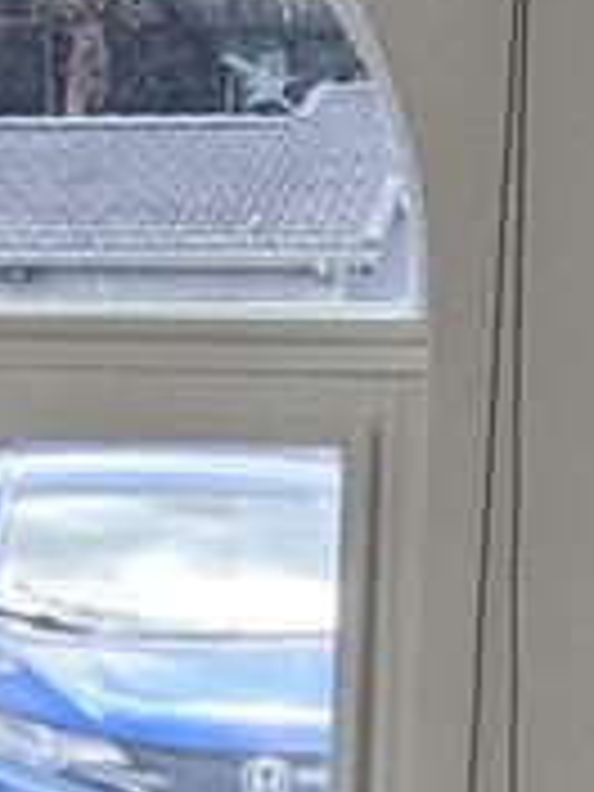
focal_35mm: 164
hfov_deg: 8.1
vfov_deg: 12.0
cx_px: -961
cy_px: 580
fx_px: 3752
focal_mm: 6.81
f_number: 1.85
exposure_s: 1/622
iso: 47
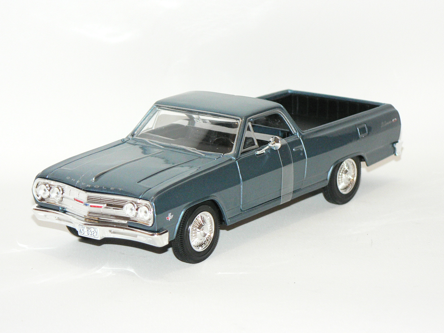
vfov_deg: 12.5
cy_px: 166
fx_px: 1526
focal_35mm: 119
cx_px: 222
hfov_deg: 16.6
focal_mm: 19.9
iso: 400
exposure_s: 1/60
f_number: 3.2
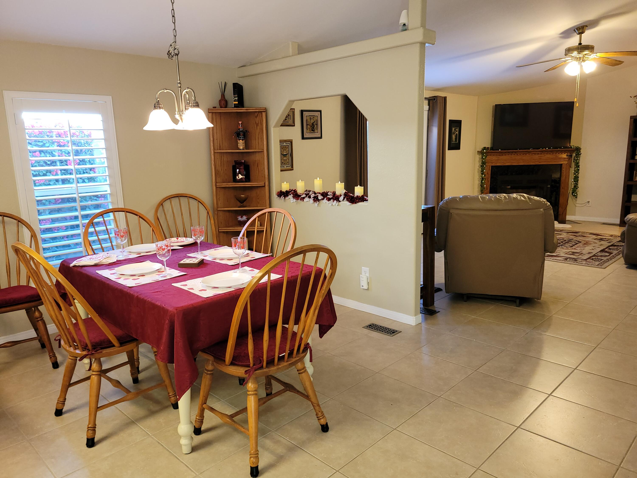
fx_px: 478
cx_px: 318
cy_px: 239
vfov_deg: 53.1
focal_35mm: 26
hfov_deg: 67.3
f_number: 1.8
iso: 125
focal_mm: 5.4
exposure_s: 1/24
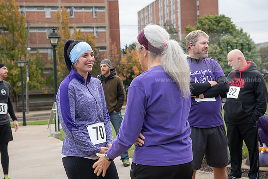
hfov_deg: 35.6
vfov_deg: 24.2
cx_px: 134
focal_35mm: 56
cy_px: 90
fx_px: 417
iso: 400
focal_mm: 56
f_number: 5
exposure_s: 1/250
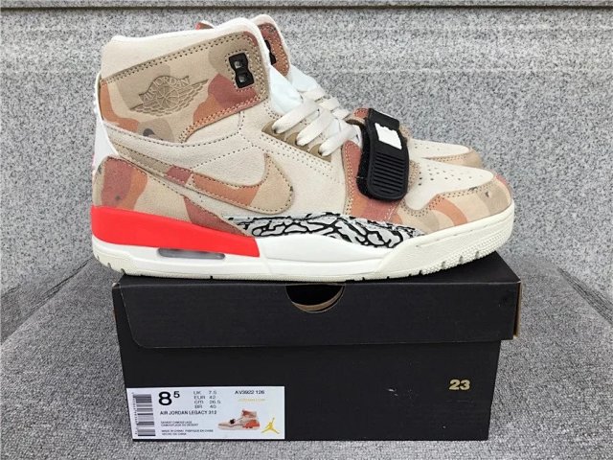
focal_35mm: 31
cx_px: 306
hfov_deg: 58.4
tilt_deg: -19.5
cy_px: 230
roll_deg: +0.8
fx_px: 549
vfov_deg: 45.4
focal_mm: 3.3
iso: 25
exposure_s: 1/146
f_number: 2.4
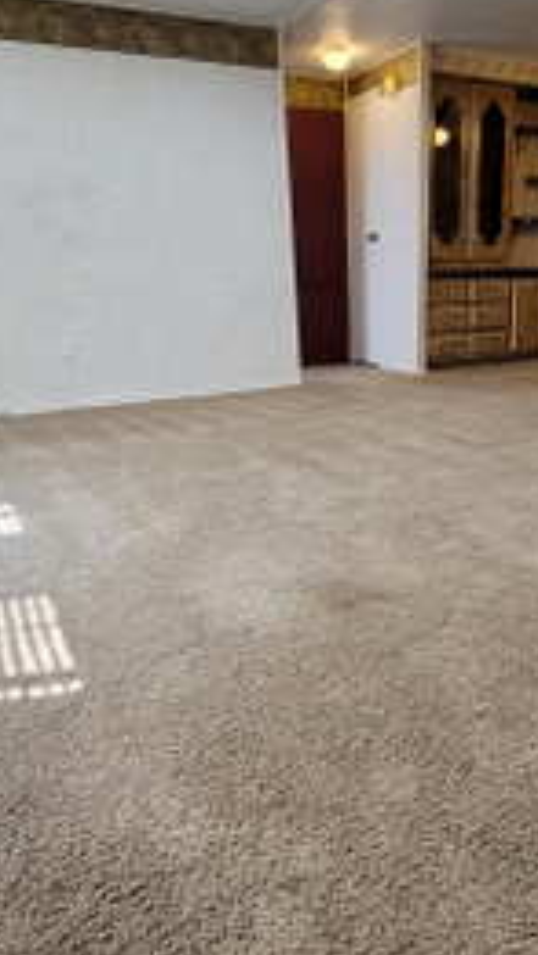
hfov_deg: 44.0
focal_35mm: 26
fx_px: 659
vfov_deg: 71.7
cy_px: 531
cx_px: 340
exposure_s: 1/59
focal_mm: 2.2
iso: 250
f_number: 2.2
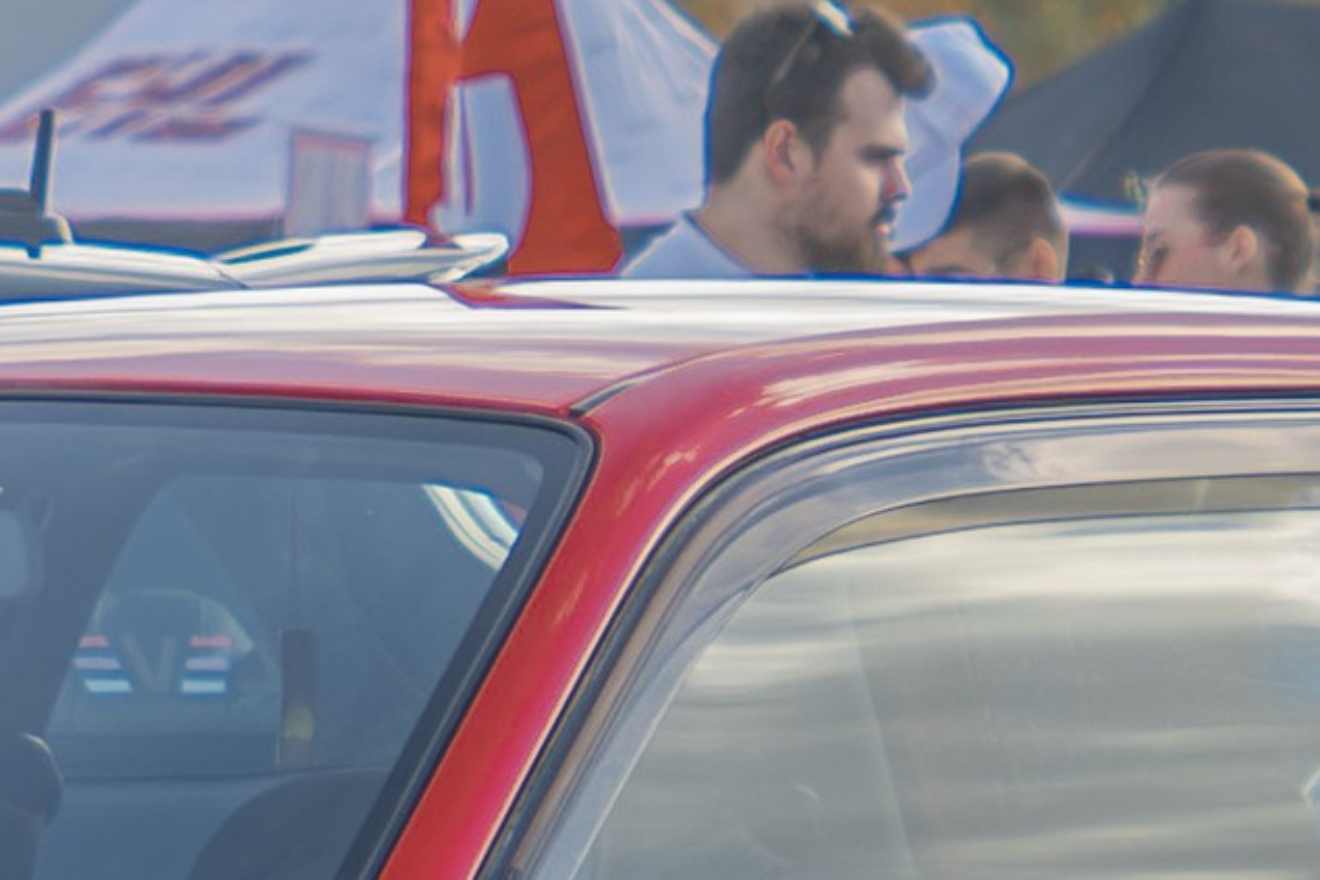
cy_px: 1186
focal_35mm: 491
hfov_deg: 4.2
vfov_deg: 2.8
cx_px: 966
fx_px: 18002
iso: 100
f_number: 2.8
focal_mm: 39.1
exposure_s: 1/400
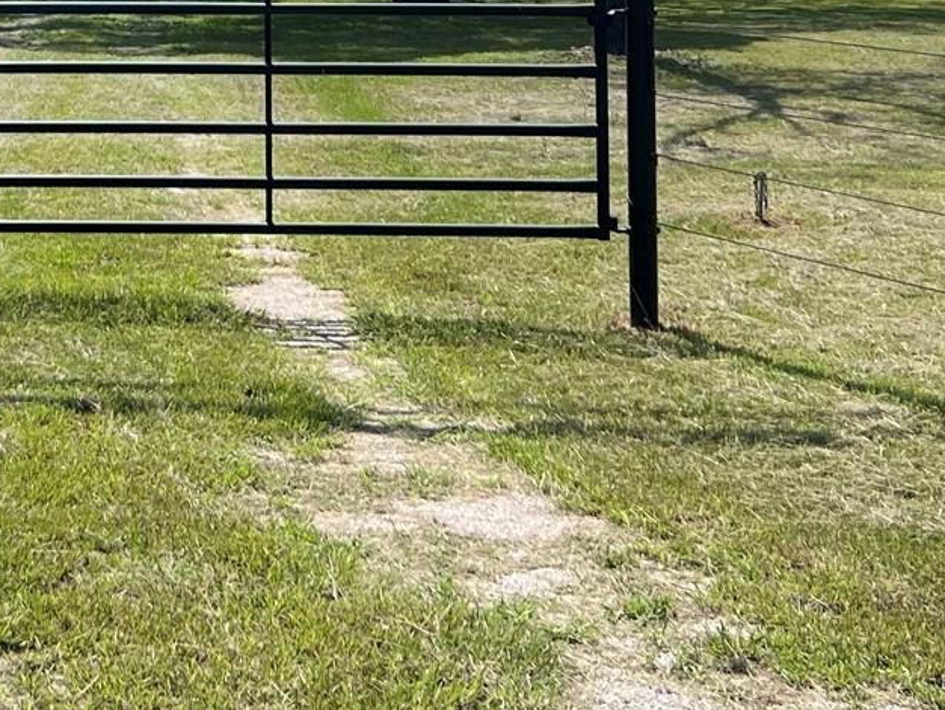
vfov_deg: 16.3
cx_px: 103
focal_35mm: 85
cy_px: -239
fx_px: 2321
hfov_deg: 22.5
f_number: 1.5
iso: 50
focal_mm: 5.7
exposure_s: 1/5076
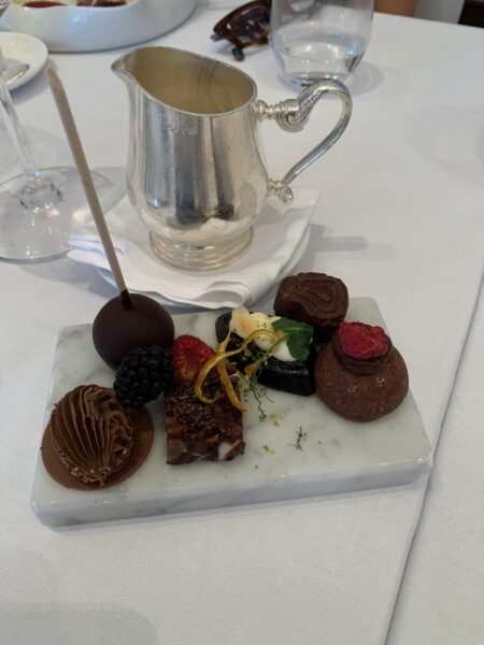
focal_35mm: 26
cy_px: 322
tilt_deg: -49.4
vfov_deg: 67.3
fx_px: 485
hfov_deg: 53.1
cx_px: 242
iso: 100
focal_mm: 4.25
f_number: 1.8
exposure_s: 1/50
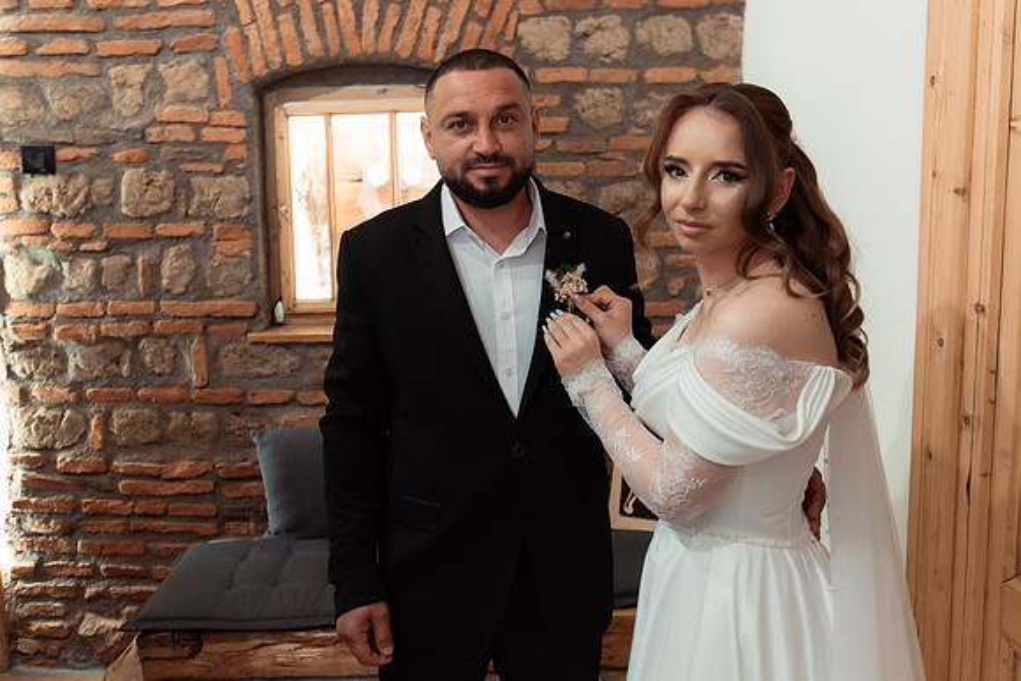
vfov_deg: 39.5
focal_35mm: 33
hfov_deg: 56.6
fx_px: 948
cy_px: 323
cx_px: 494
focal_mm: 30
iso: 2500
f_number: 2.8
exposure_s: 1/200
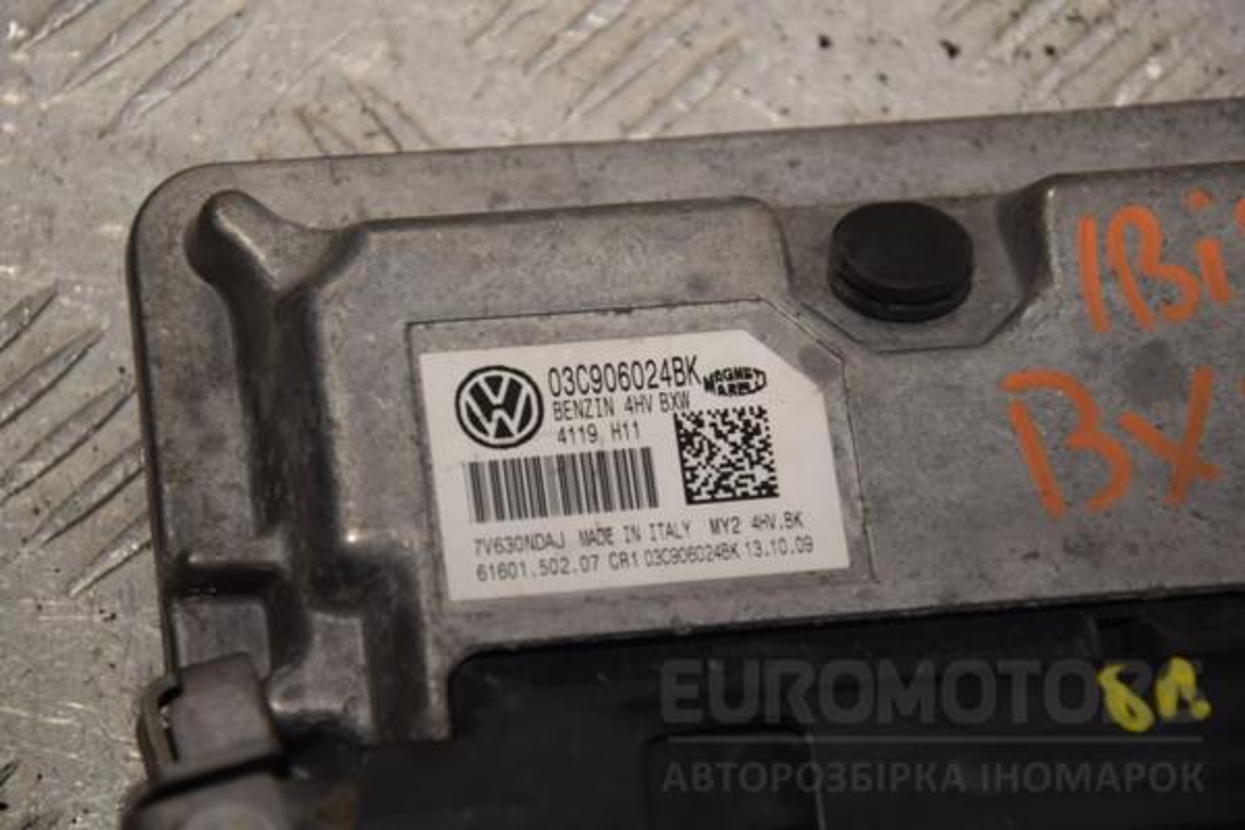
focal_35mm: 158
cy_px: 415
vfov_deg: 8.7
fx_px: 5446
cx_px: 622
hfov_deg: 13.0
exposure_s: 1/160
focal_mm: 105
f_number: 6.3
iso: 400
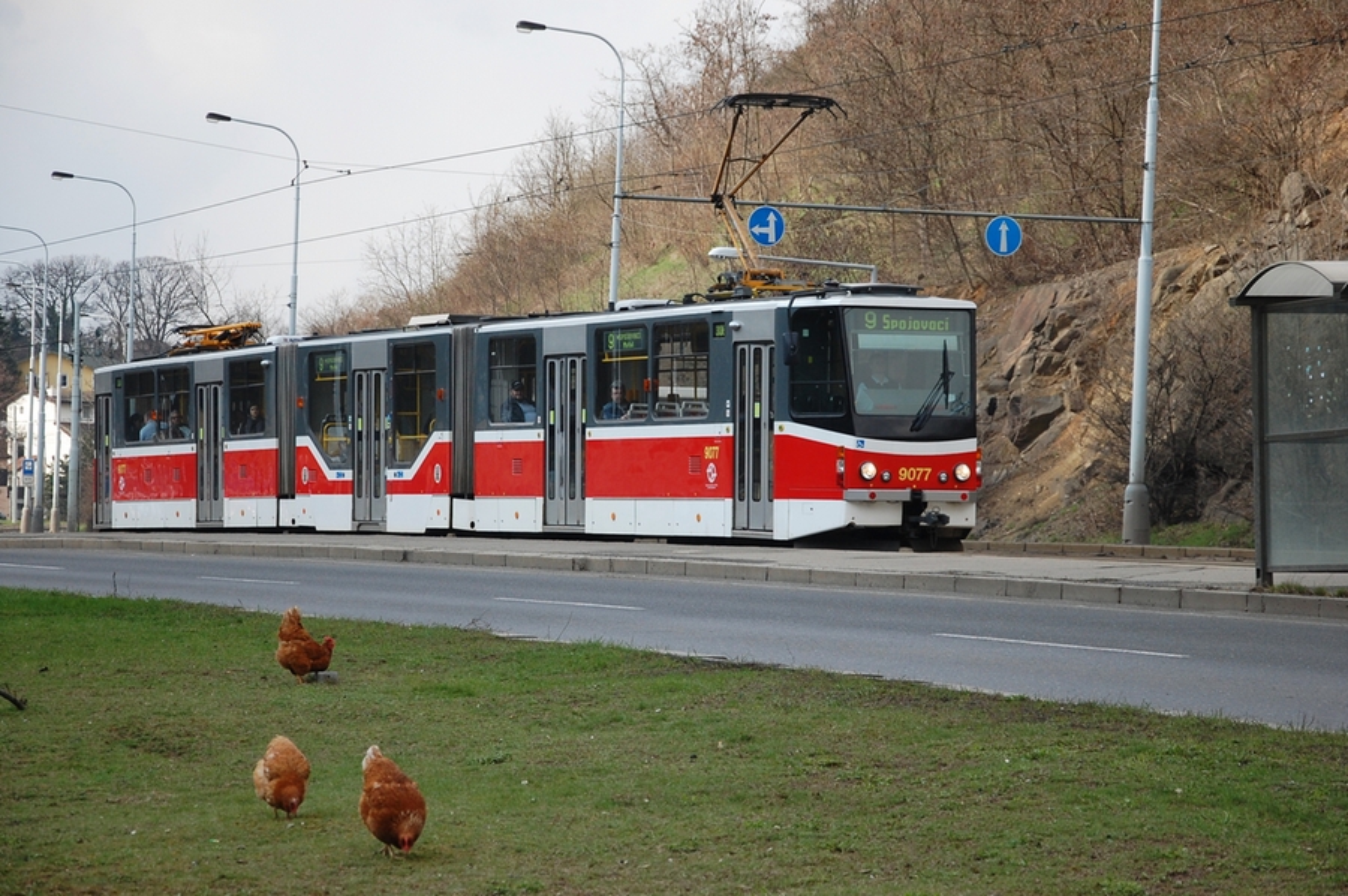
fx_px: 4208
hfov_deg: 18.2
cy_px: 448
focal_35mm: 112
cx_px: 674
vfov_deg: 12.2
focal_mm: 75
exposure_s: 1/1000
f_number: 5.6
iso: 400
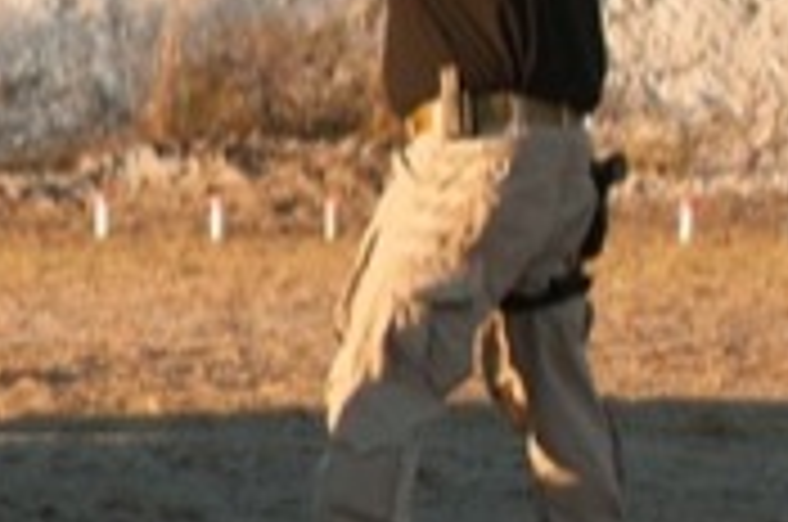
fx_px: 7210
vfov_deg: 4.1
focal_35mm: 330
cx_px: -567
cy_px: 104
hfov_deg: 6.1
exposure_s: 1/2500
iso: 2000
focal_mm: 75
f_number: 5.6
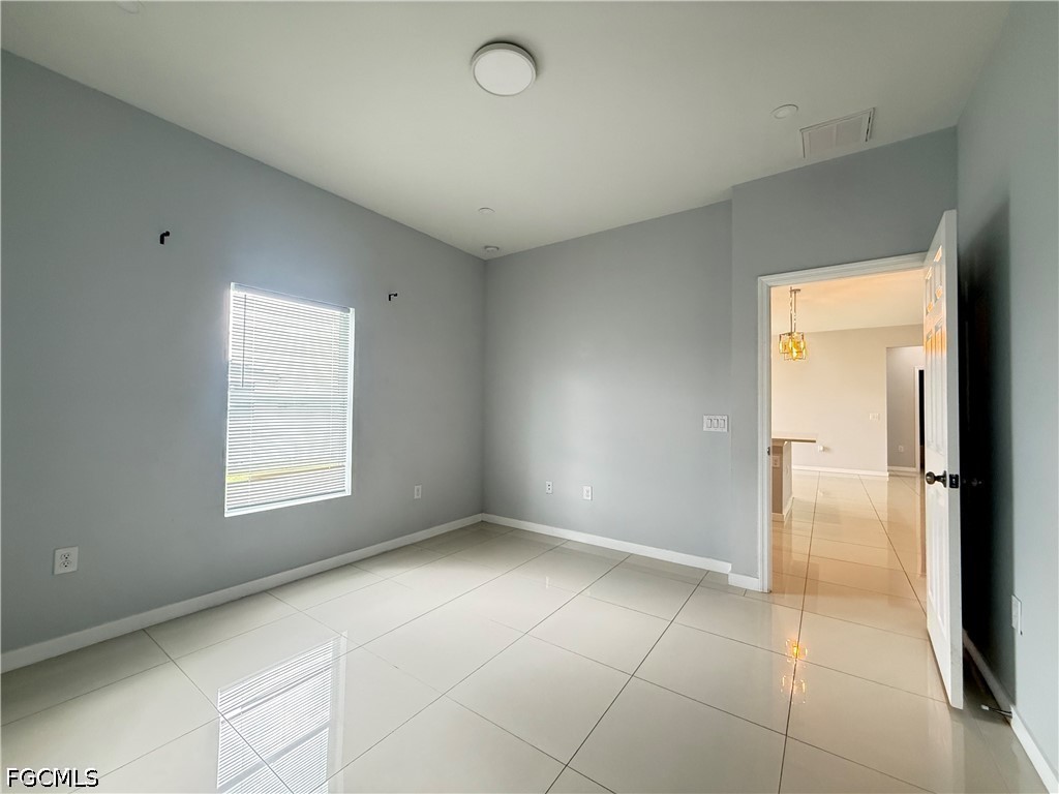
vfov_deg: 85.7
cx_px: 530
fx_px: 428
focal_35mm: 14
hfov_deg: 102.1
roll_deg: -0.8
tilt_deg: +2.2
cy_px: 397
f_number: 2.2
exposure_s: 1/120
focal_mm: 2.22
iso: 500
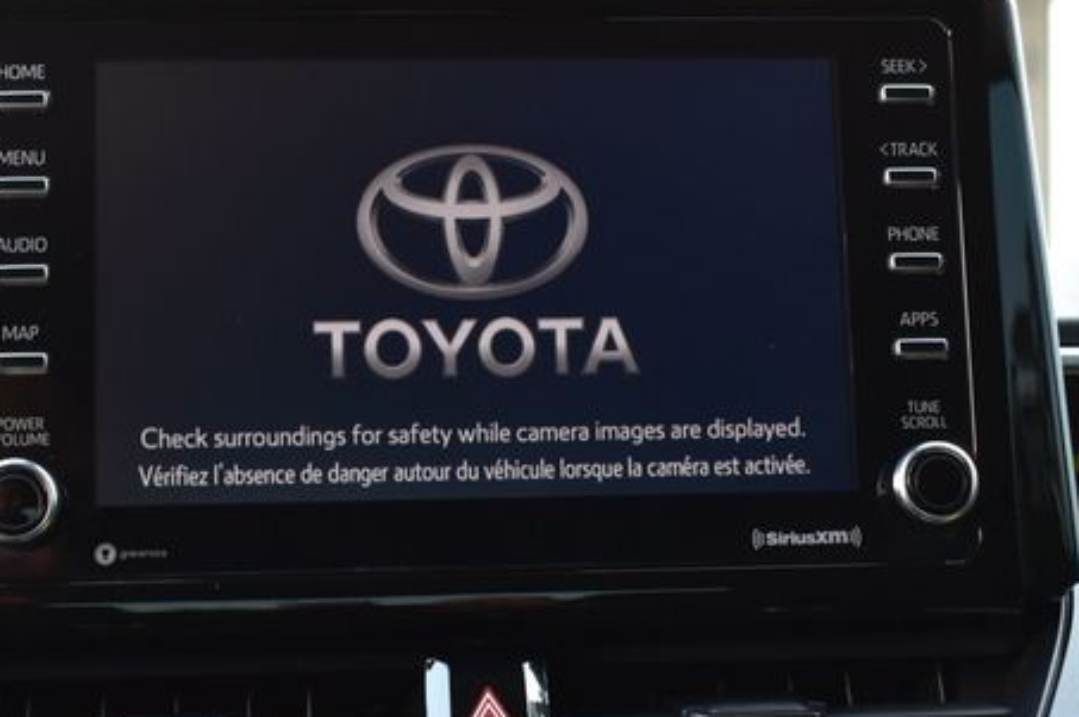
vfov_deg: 20.6
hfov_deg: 30.7
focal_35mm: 66
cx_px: 488
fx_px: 1967
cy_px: 455
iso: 900
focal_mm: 31
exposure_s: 1/15
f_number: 6.3
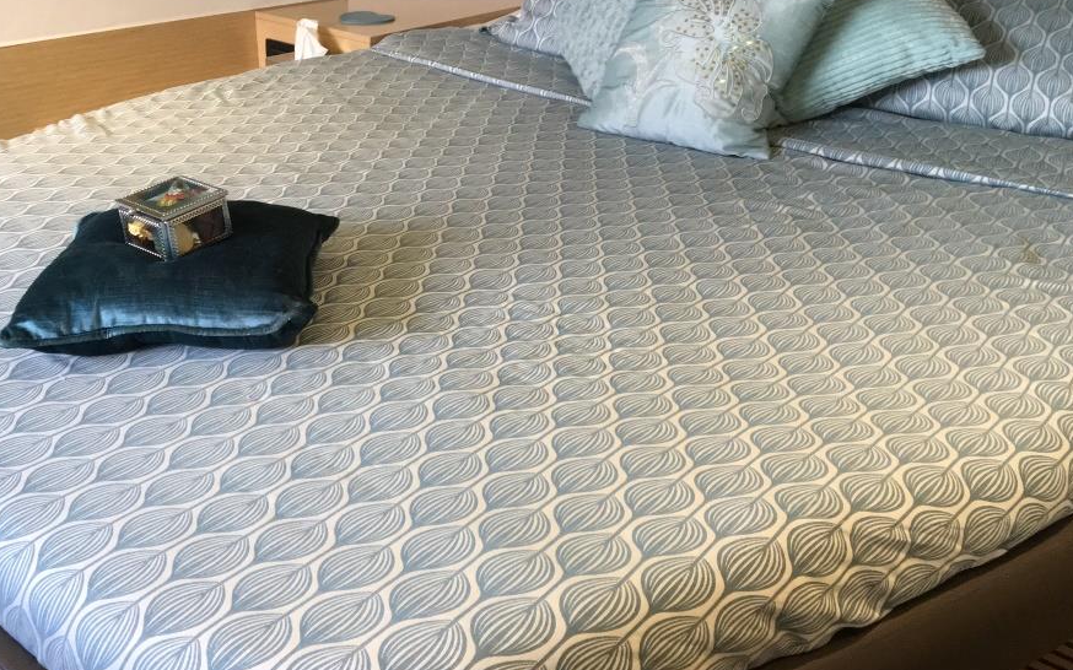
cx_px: 479
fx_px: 1053
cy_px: 217
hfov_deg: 53.9
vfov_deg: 35.0
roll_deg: -0.6
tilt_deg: -20.3
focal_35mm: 36
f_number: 2.2
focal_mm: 4.15
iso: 160
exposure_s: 1/33
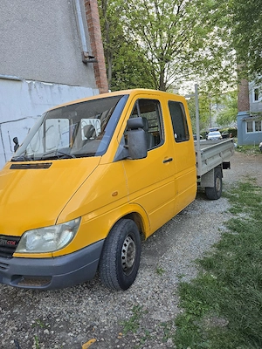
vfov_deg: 73.9
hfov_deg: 58.9
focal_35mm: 23
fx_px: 232
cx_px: 131
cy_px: 174
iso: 160
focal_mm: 6.3
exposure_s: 1/182
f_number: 1.7
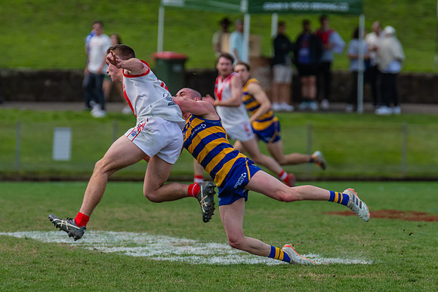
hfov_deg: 3.7
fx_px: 6810
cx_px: 212
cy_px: 179
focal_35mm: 560
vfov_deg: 2.5
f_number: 5.6
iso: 800
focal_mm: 360
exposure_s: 1/1600
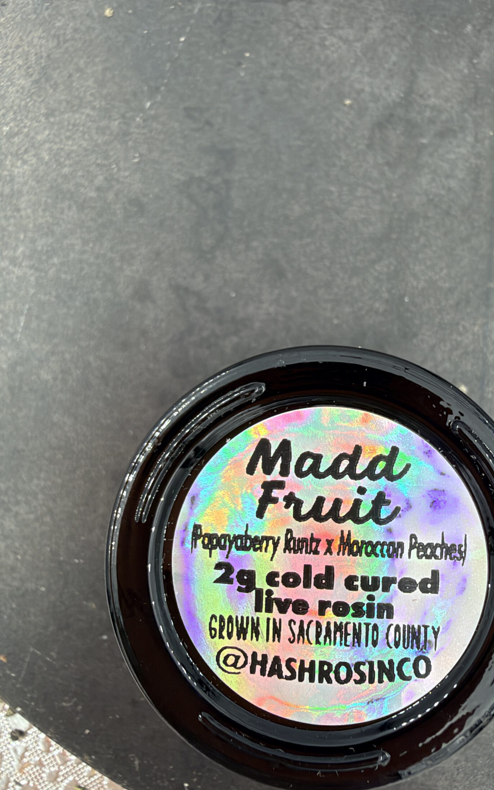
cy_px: 433
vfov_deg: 61.1
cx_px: 300
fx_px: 668
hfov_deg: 40.4
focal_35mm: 31
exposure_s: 1/157
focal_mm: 2.22
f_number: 2.2
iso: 40
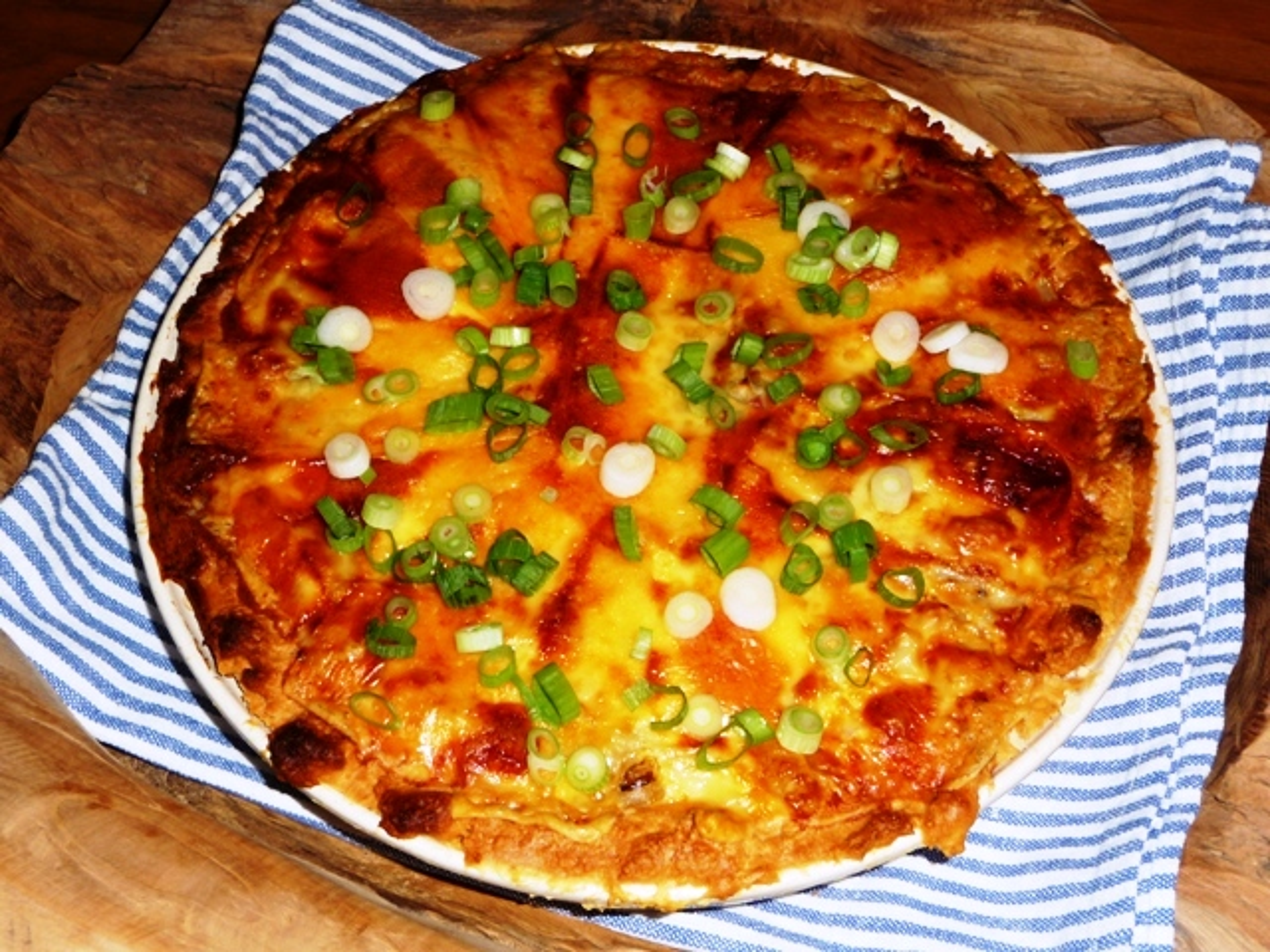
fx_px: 1834
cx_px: 635
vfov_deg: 29.1
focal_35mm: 50
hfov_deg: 38.2
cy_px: 476
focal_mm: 8.5
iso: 100
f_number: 4.2
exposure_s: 1/30
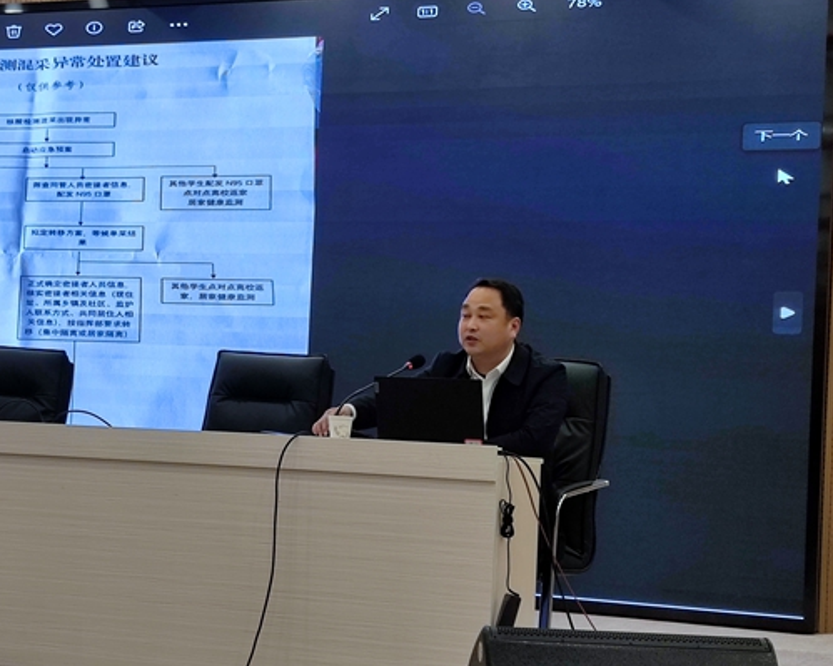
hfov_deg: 26.3
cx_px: 285
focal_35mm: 72
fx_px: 1775
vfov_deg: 21.3
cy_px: 342
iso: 50
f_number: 1.69
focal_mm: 6.72
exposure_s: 1/126
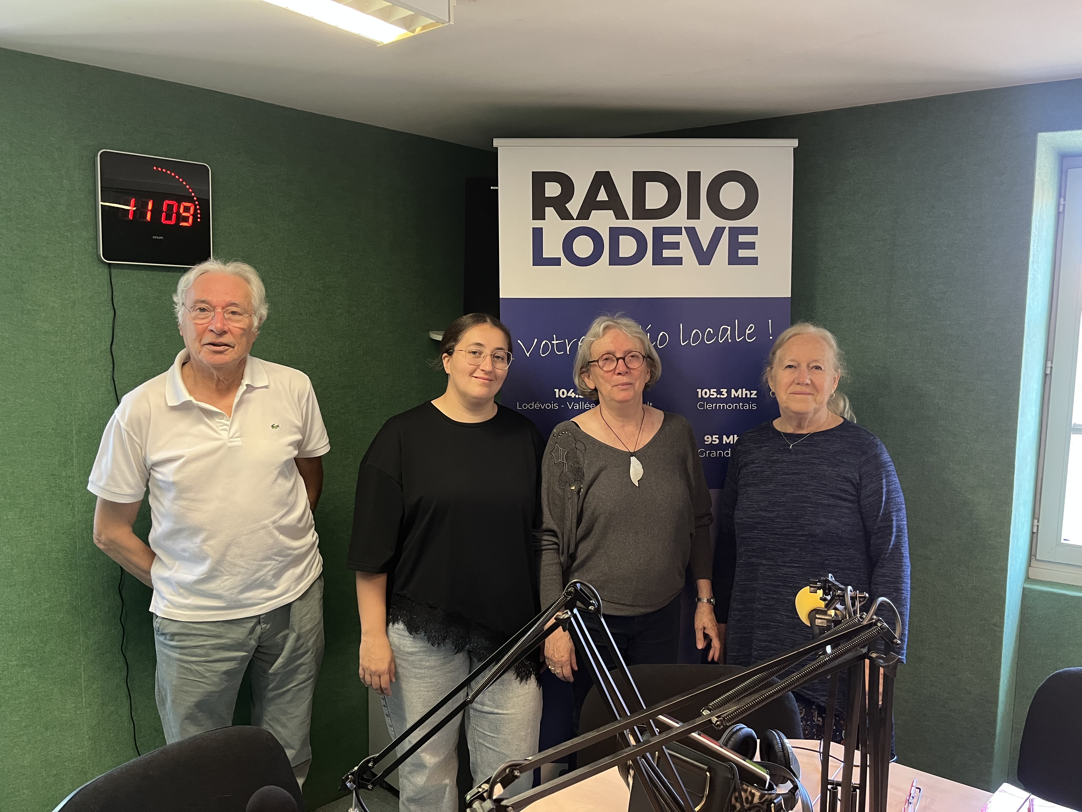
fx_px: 813
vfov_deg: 53.1
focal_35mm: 26
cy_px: 406
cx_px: 541
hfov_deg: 67.3
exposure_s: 1/50
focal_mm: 5.1
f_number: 1.6
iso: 250
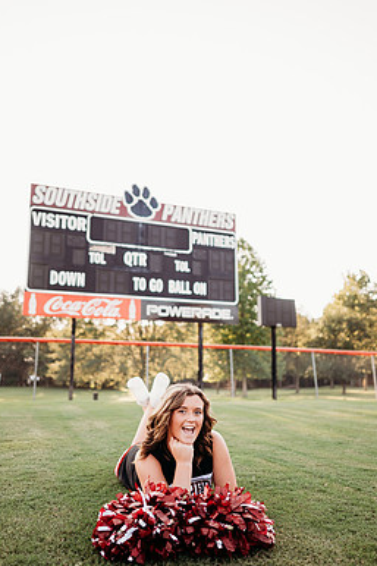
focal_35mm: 28
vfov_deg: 65.4
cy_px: 301
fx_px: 440
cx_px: 186
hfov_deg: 46.4
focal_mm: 24
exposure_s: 1/500
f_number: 2
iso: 125
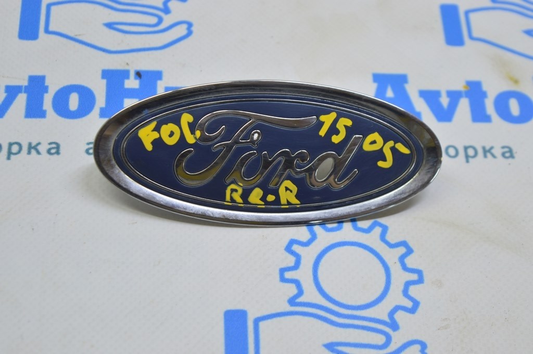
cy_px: 177
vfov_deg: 16.5
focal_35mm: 82
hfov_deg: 24.6
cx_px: 266
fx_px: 1220
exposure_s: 1/25
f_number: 5.6
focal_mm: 55
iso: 400
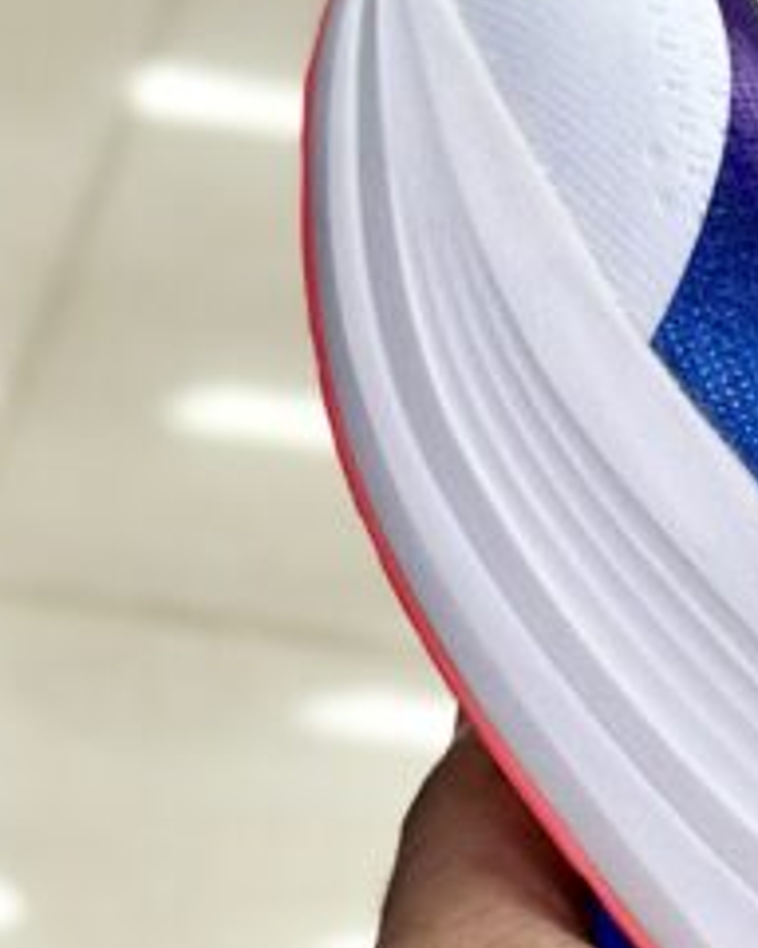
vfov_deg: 10.5
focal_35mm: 182
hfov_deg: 8.2
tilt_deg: -51.1
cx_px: 1334
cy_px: 859
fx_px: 5104
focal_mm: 6.86
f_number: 1.78
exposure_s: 1/176
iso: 64
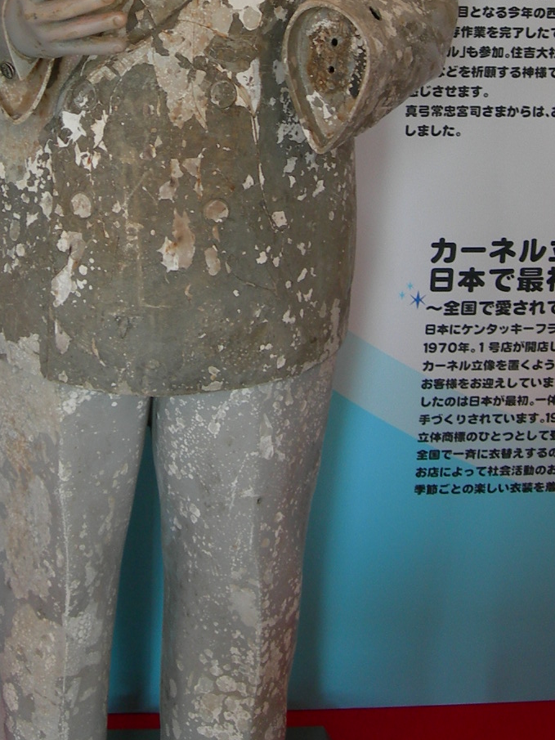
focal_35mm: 86
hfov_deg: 17.1
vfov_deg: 22.3
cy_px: 87
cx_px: 196
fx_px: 1838
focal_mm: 7.8
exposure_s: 1/27.4
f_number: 2.8
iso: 50
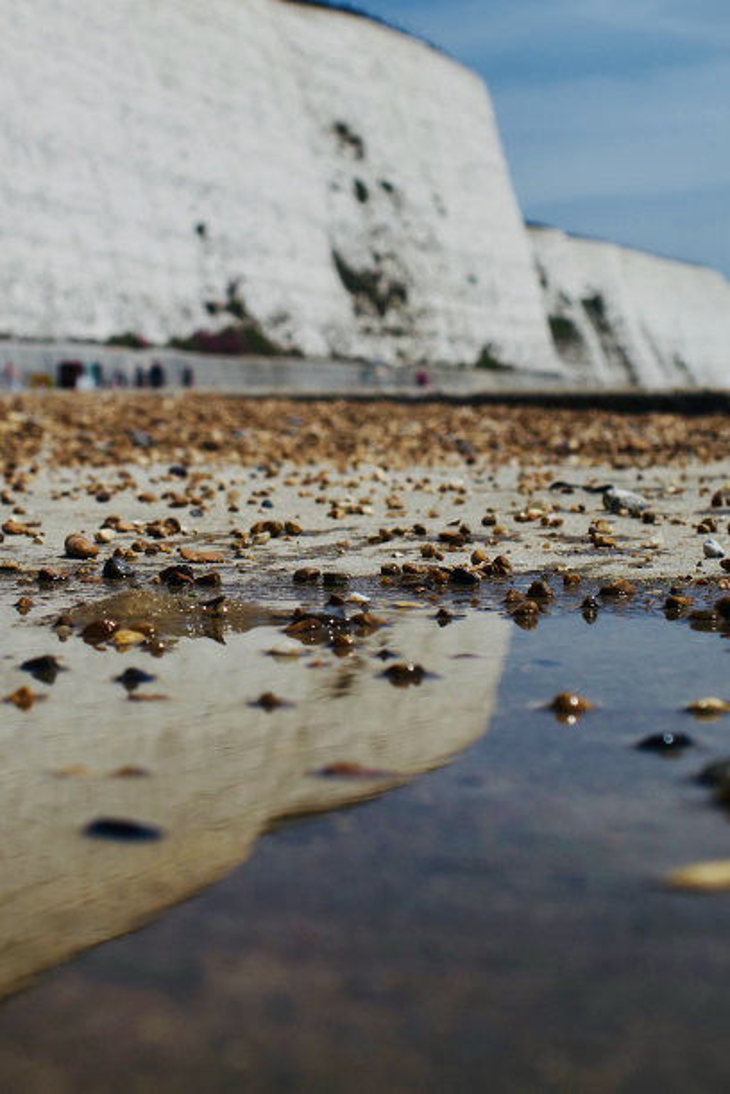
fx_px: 1277
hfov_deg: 31.9
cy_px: 547
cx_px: 365
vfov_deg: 46.4
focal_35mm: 42
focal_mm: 28
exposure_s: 1/1000
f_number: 5.6
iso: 100
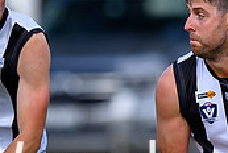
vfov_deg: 0.4
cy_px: 156
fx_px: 20377
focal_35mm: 3212
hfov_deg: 0.6
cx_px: 308
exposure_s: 1/1600
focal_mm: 500
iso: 250
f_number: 4
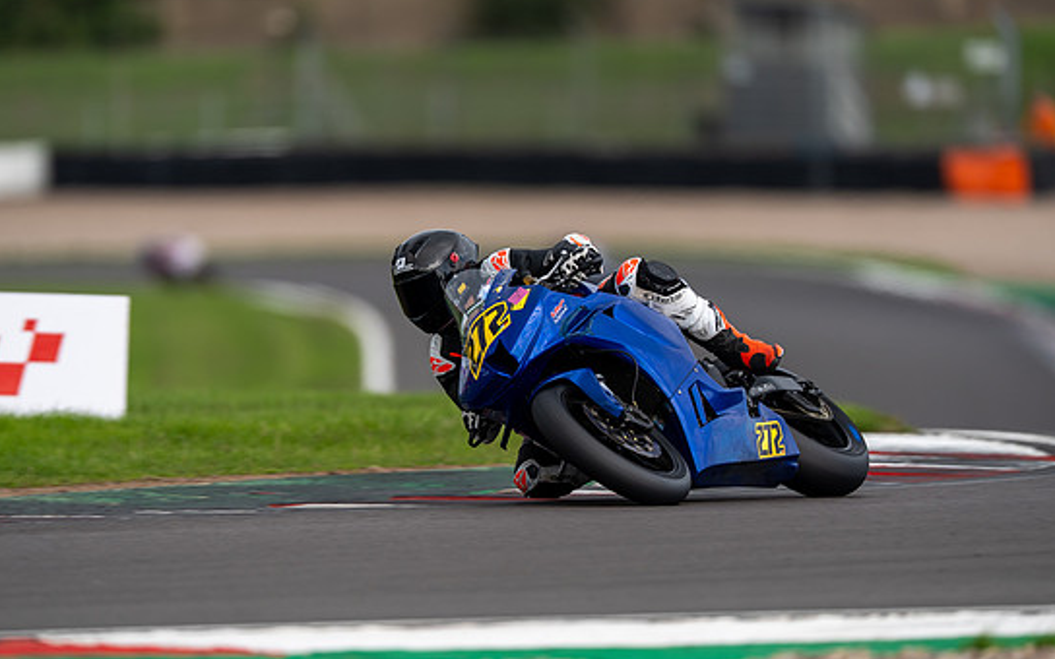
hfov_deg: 2.9
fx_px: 21104
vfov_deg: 1.8
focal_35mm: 734
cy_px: 314
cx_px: 515
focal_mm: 600
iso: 125
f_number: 4
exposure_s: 1/500
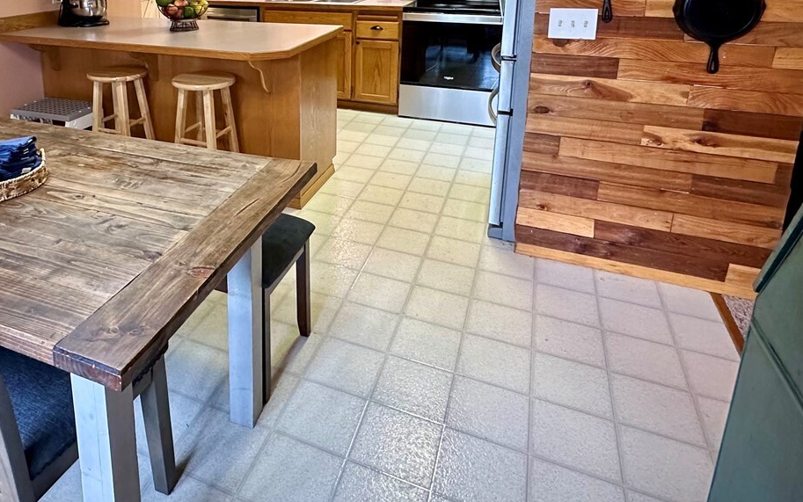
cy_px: 78
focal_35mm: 26
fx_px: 569
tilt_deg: -13.1
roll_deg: +1.1
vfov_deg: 44.5
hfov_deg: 68.3
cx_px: 264
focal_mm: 2.22
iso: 320
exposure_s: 1/60
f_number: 2.2
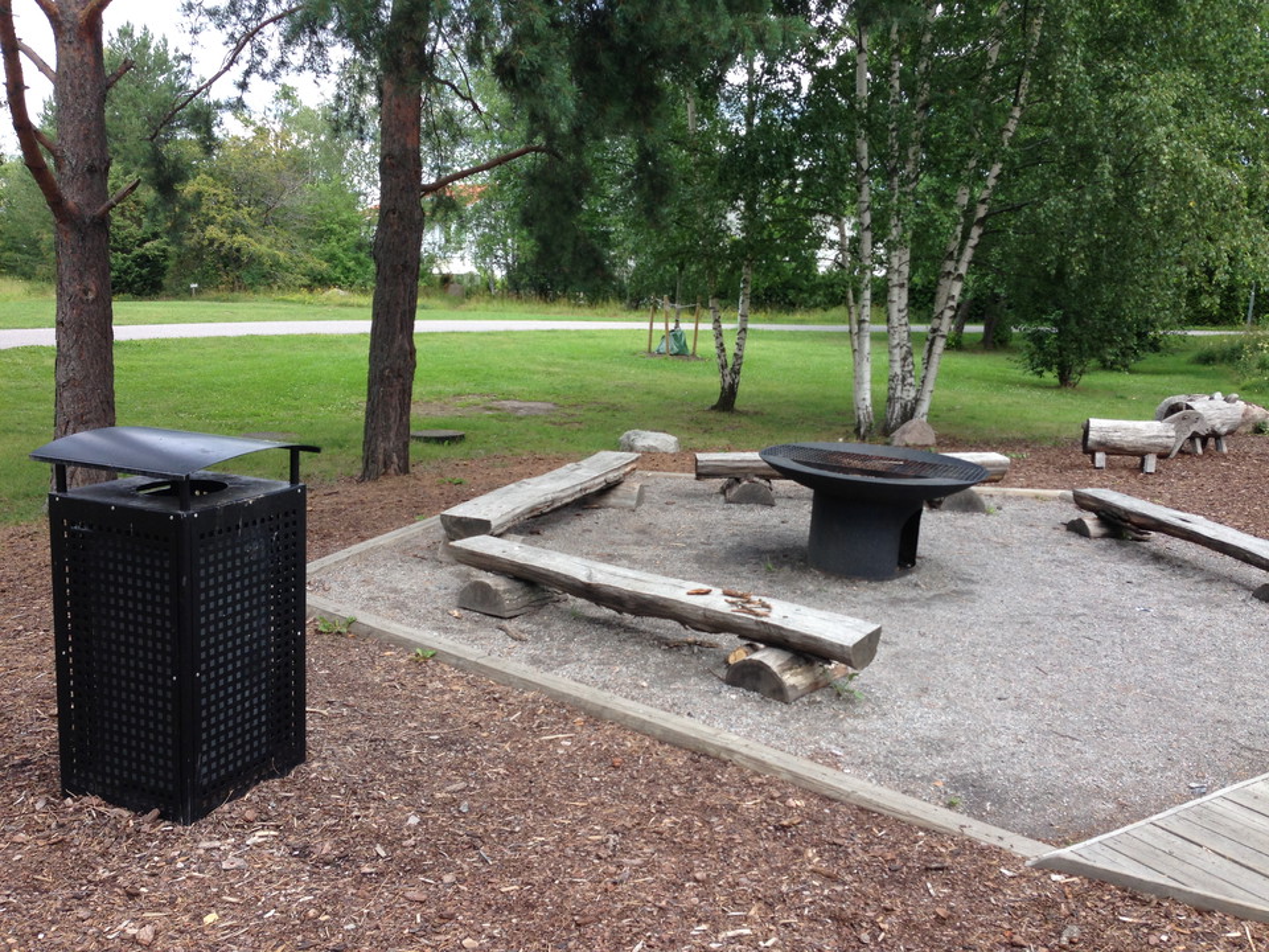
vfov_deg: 42.9
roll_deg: -3.0
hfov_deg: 55.4
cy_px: 476
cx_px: 634
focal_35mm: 33
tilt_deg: -9.9
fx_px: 1210
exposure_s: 1/359
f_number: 2.4
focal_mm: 4.12
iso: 50
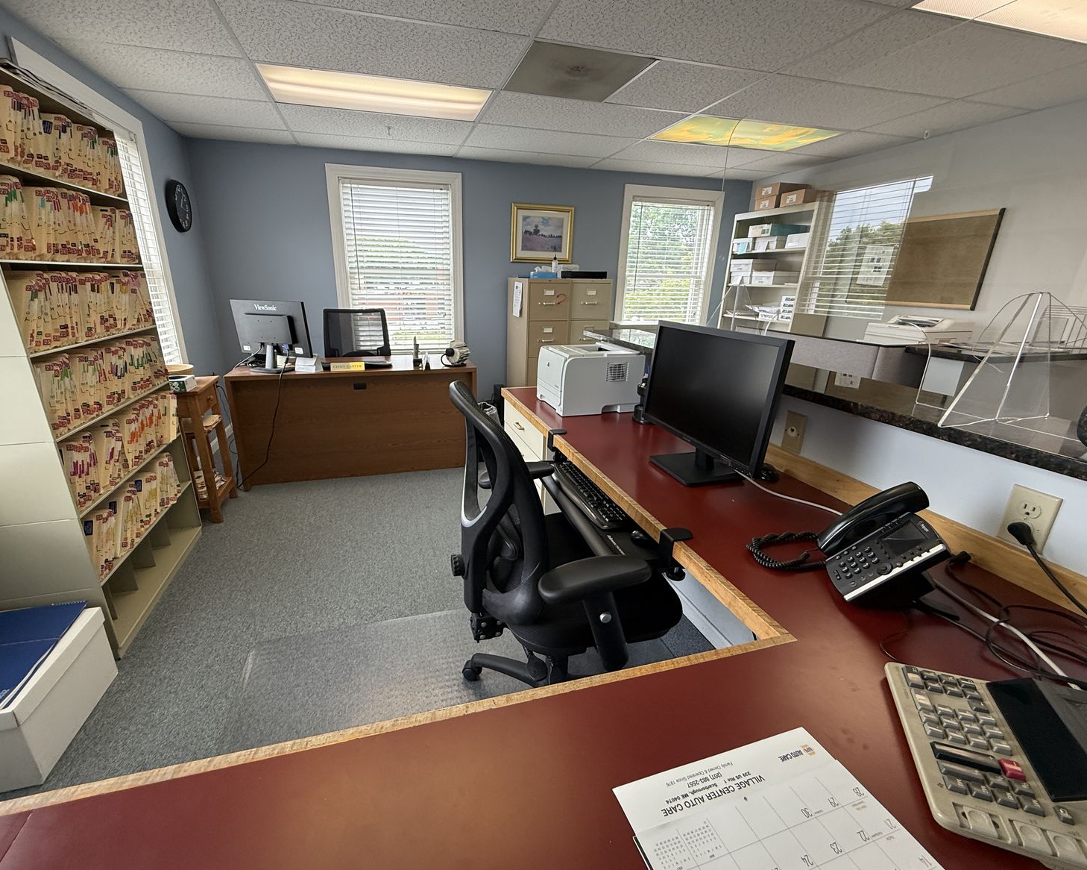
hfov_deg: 96.7
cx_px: 514
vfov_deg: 84.0
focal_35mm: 15
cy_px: 436
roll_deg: +0.3
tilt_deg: -18.1
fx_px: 483
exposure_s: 1/120
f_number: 2.2
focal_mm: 2.22
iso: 160
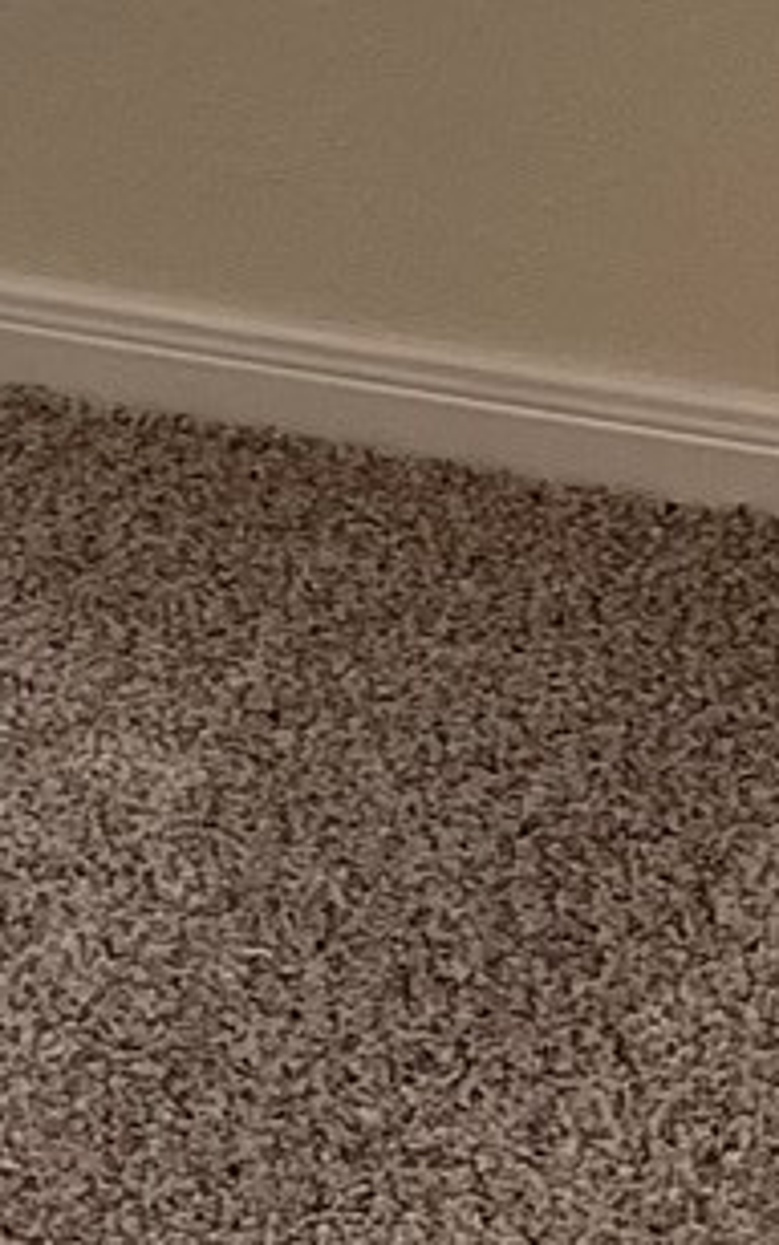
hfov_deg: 6.8
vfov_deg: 10.9
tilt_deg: -11.5
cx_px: -1014
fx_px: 6247
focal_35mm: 184
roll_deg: +1.8
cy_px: -657
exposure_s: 1/120
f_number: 1.6
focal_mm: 4.2
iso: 100
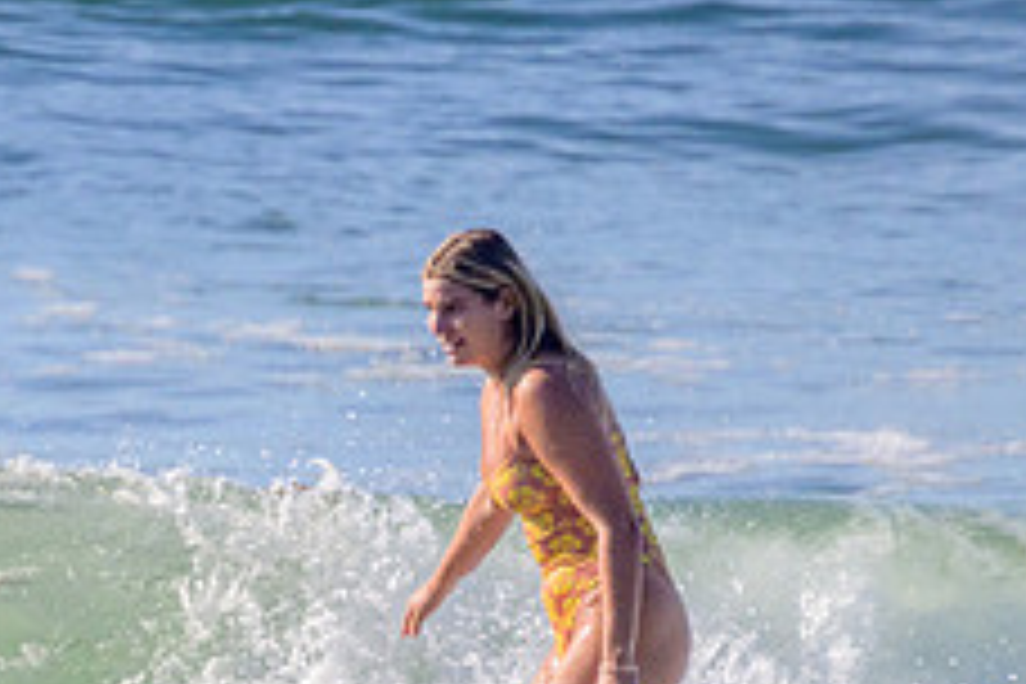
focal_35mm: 2033
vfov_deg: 0.7
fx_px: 57936
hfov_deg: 1.0
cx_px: 18
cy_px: 826
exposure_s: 1/2000
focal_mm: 800
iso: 900
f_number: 11
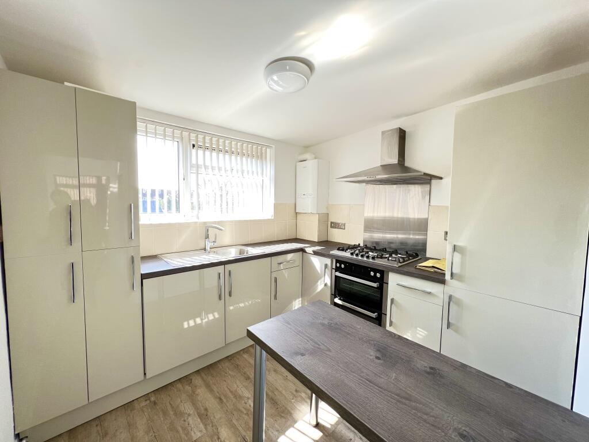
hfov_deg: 106.2
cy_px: 221
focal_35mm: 13
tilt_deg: -4.5
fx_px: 221
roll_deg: -1.0
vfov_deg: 89.9
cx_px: 294
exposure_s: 1/99
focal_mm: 1.57
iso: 80
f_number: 1.8
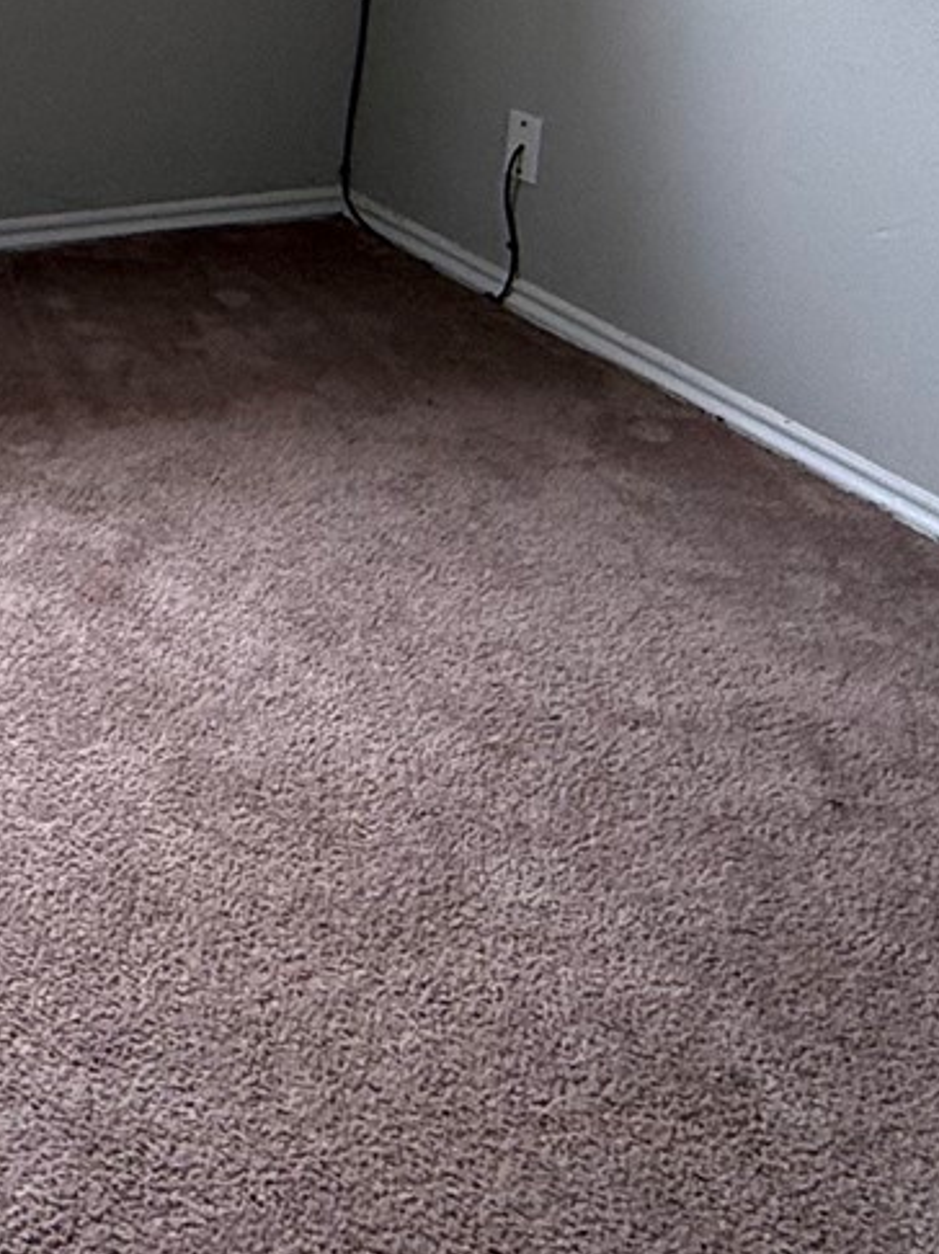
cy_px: -222
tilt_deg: -8.6
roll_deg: -2.2
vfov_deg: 28.7
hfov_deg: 21.5
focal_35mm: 59
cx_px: -390
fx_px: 2136
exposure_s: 1/99
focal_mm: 2.22
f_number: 2.2
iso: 64
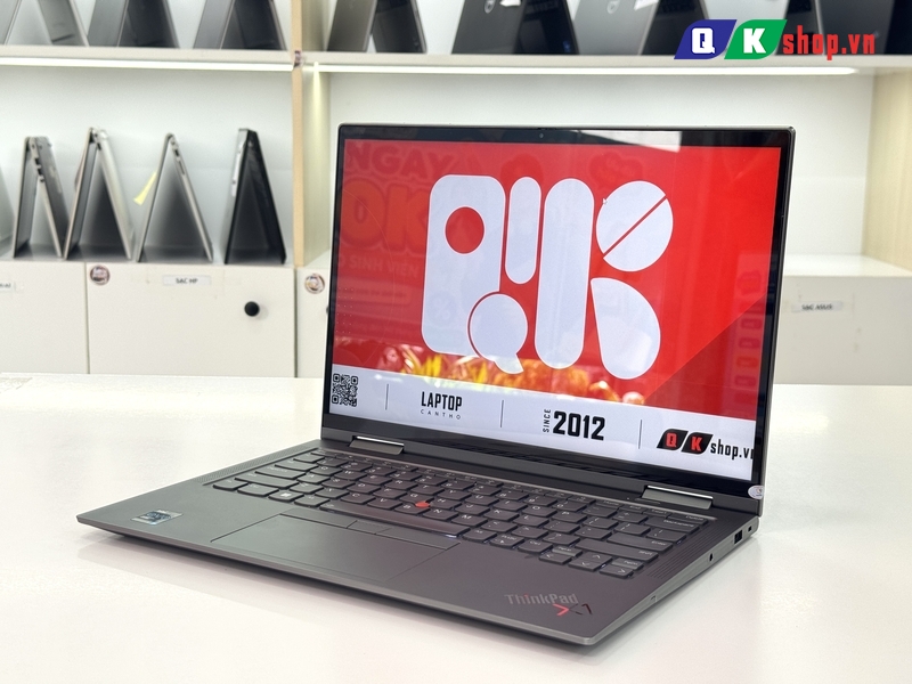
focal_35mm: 48
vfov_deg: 30.3
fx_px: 1265
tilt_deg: -9.5
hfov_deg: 39.7
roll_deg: -0.1
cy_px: 342
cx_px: 456
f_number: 1.78
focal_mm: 6.76
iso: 80
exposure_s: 1/121
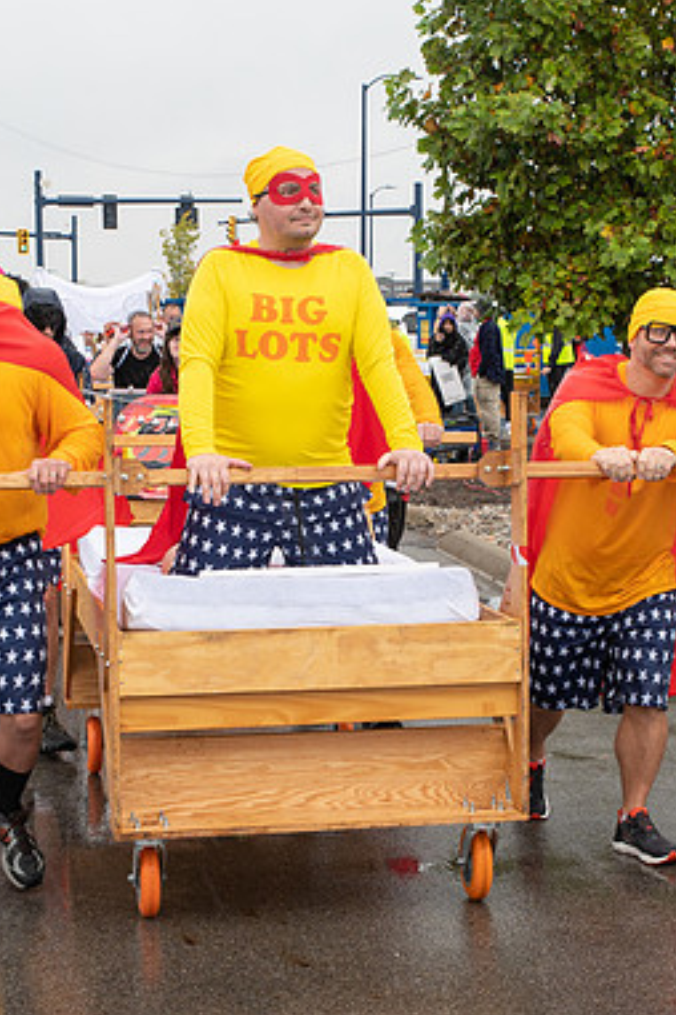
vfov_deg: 25.4
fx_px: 2253
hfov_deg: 17.1
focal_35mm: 80
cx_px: 312
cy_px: 540
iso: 400
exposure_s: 1/200
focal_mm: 40
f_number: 7.1
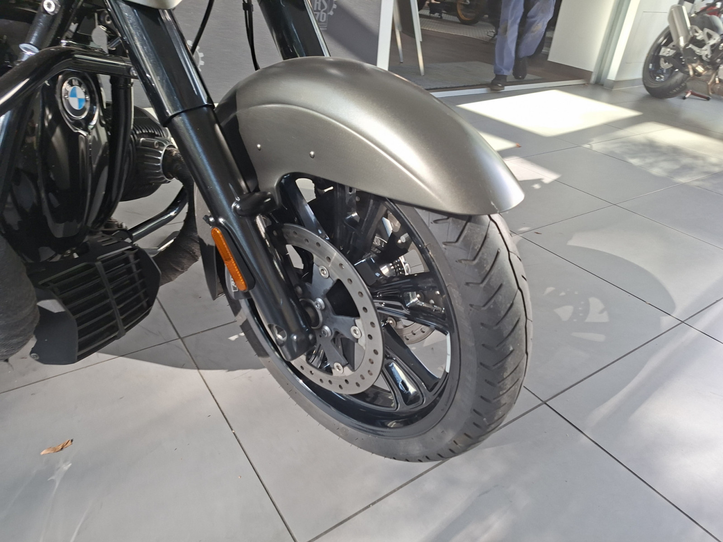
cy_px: 271
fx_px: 480
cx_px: 362
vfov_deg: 58.9
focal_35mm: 23
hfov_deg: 73.9
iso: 50
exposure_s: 1/120
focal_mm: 5.54
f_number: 1.8
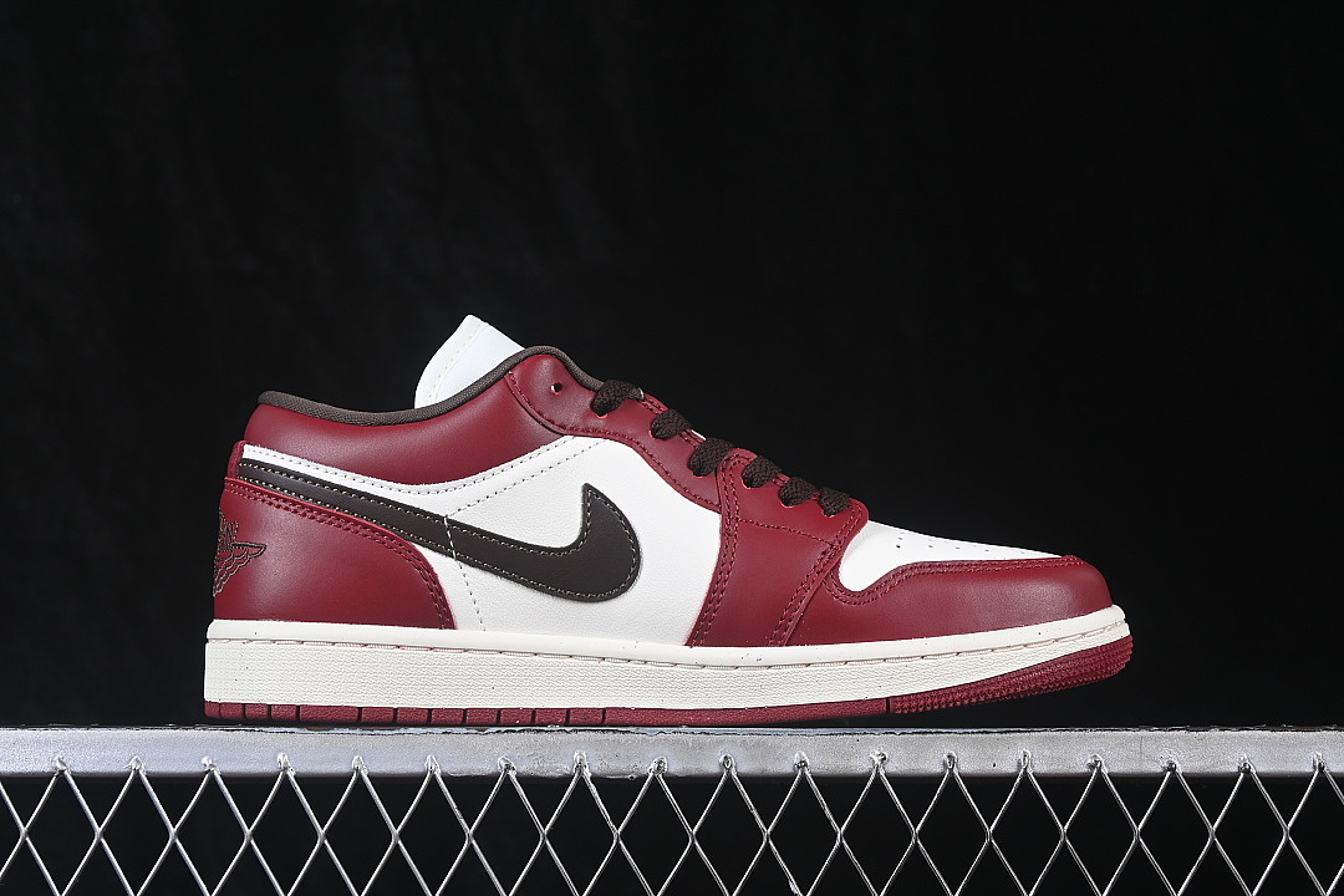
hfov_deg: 27.0
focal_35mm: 75
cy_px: 448
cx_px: 672
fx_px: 2800
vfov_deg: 18.2
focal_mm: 50
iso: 160
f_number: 7.1
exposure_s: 1/80
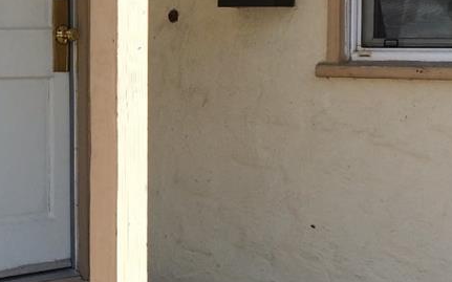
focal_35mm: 107
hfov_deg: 19.2
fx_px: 1318
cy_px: 126
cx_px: 61
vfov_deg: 12.2
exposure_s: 1/622
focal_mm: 4.15
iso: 32
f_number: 2.2
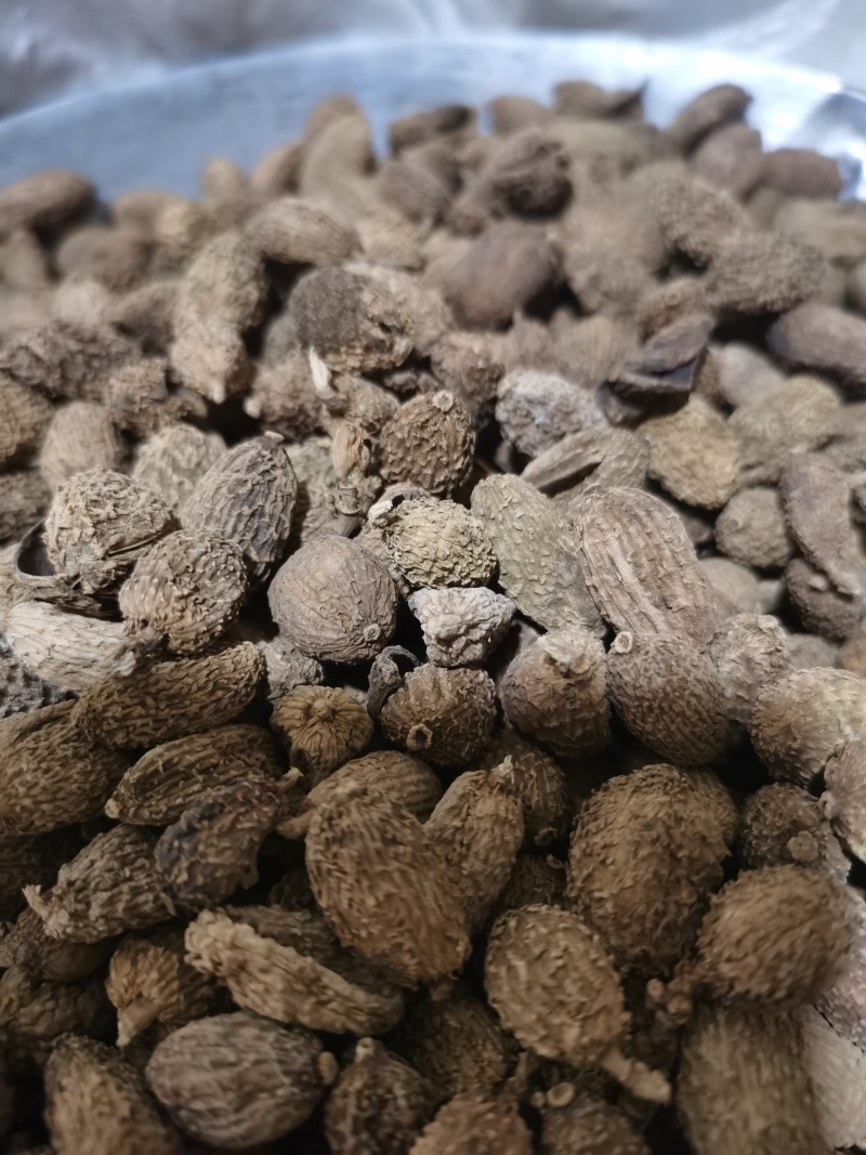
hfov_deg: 51.3
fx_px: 901
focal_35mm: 27
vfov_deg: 65.3
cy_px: 578
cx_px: 433
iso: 500
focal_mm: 5.58
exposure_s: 1/25.7
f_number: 1.8
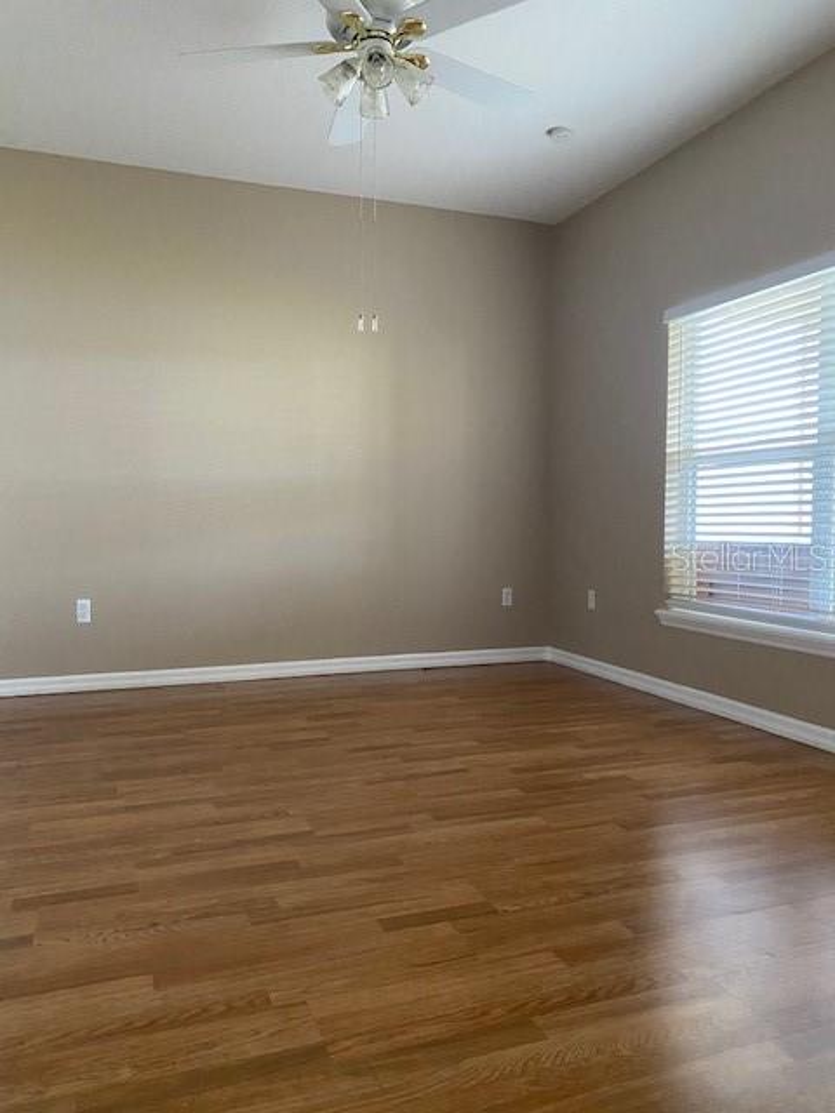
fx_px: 836
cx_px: 418
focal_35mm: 26
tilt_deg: -1.5
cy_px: 556
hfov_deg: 53.1
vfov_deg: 67.3
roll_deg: -1.2
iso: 500
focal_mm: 4.25
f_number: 1.8
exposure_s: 1/60
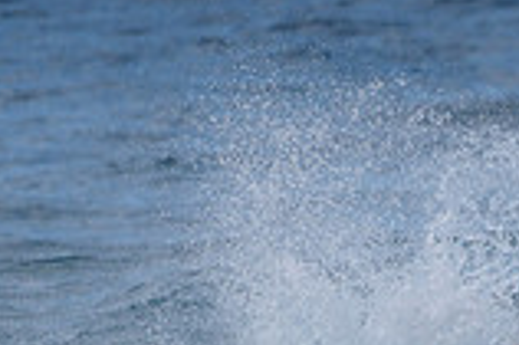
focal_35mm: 2253
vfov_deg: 0.6
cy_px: 544
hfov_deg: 0.9
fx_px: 32447
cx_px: 694
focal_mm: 500
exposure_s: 1/2000
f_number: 5.6
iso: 140
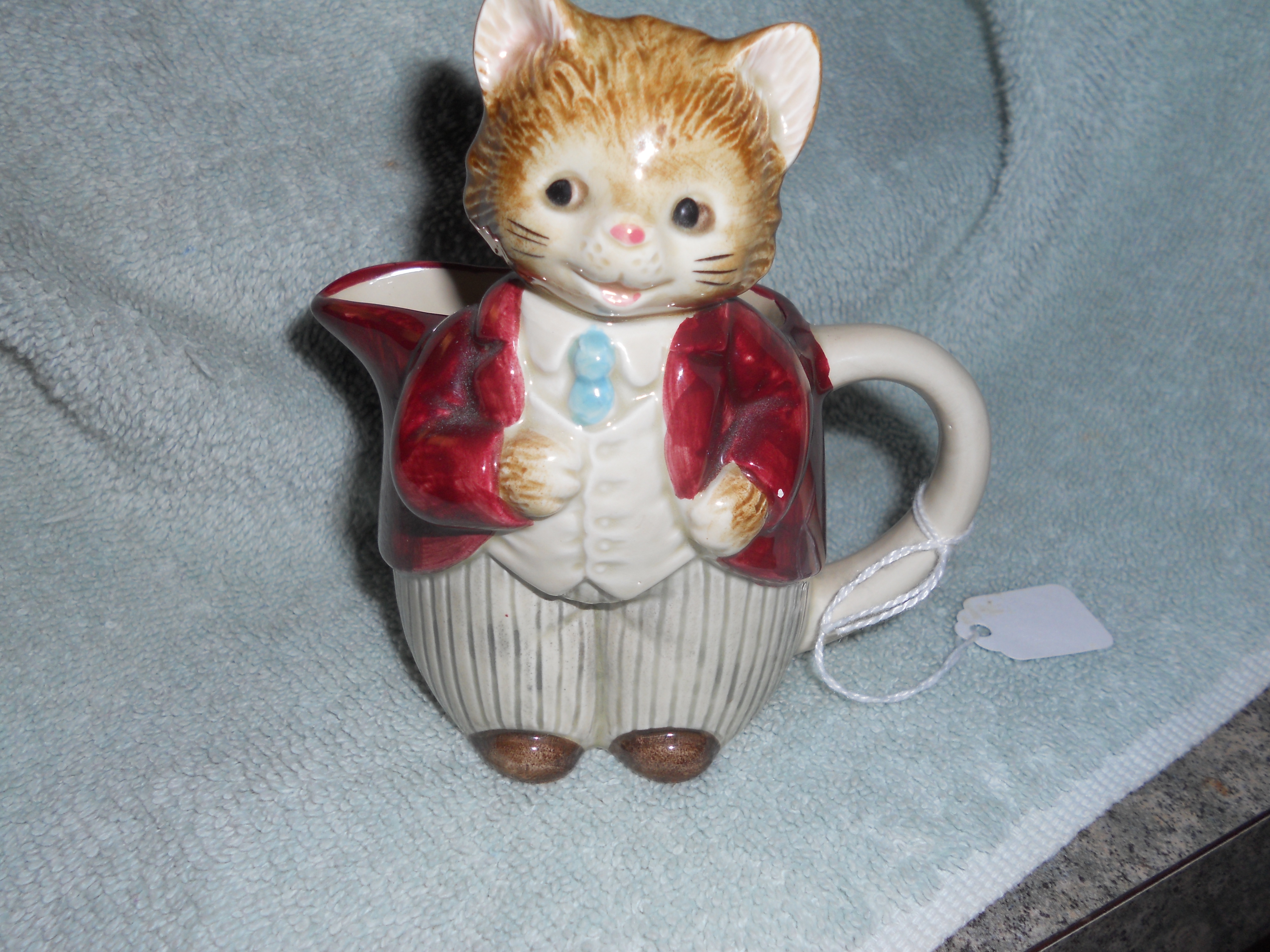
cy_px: 476
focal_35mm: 32
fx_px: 1174
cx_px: 635
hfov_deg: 56.8
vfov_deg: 44.2
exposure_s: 1/25
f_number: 8.8
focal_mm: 5.8
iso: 80
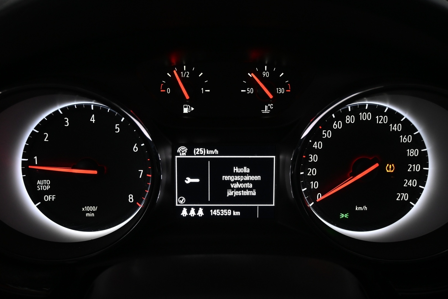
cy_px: 150
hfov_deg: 56.1
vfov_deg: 39.1
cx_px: 224
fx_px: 420
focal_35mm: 34
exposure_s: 1/40
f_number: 4
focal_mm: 22.5
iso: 1400
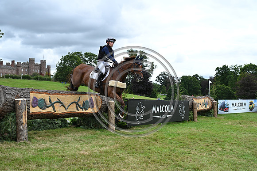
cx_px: 128
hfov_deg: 39.6
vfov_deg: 27.0
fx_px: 357
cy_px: 86
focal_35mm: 50
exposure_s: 1/1250
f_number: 5.6
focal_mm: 50
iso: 560
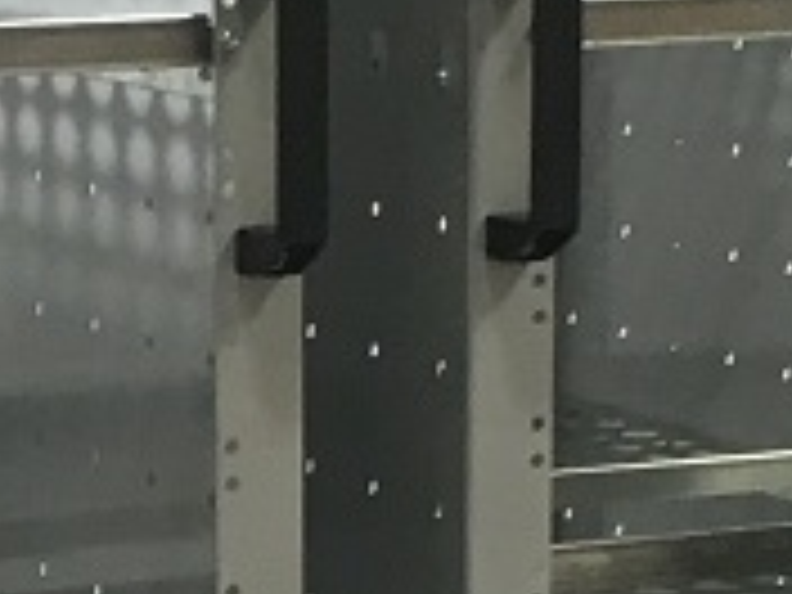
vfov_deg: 6.6
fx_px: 5102
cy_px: 745
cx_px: -2
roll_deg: -0.6
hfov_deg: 8.8
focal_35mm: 223
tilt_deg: -10.7
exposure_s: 1/30
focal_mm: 4.15
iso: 64
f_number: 2.2
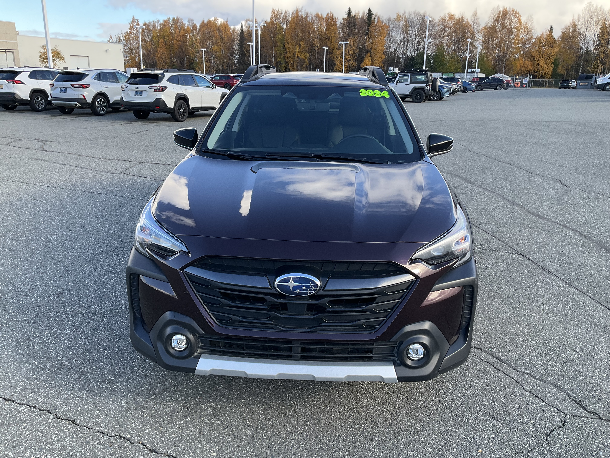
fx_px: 511
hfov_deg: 61.7
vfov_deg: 48.2
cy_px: 229
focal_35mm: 29
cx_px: 305
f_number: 1.8
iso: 25
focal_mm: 3
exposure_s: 1/273
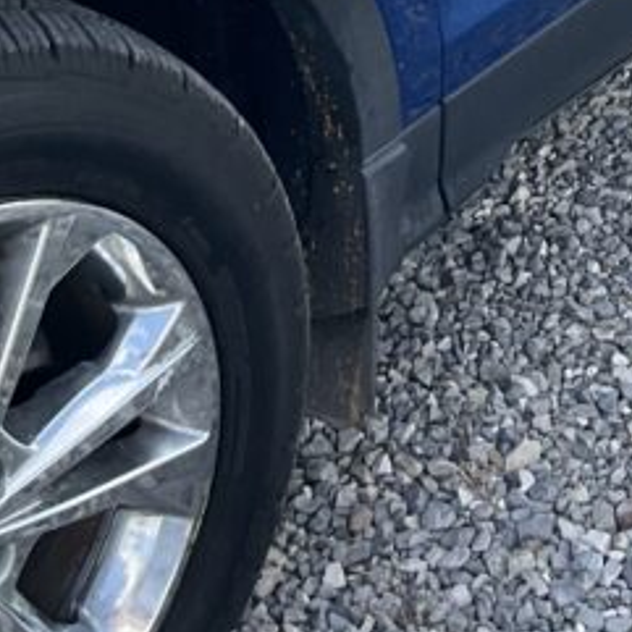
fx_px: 2251
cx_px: 543
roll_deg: -1.8
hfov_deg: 15.8
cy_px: -325
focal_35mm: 109
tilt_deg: -23.1
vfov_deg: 14.8
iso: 16
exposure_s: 1/338
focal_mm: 3
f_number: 1.8
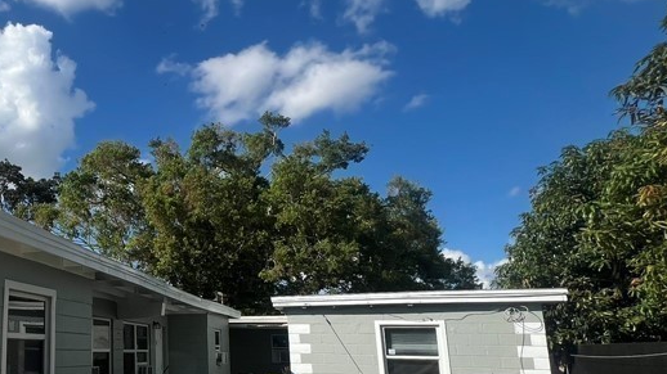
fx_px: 495
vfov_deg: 40.7
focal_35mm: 28
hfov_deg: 56.0
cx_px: 35
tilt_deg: +7.8
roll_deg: -0.6
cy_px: 262
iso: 32
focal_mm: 1.57
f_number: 1.8
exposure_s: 1/2222
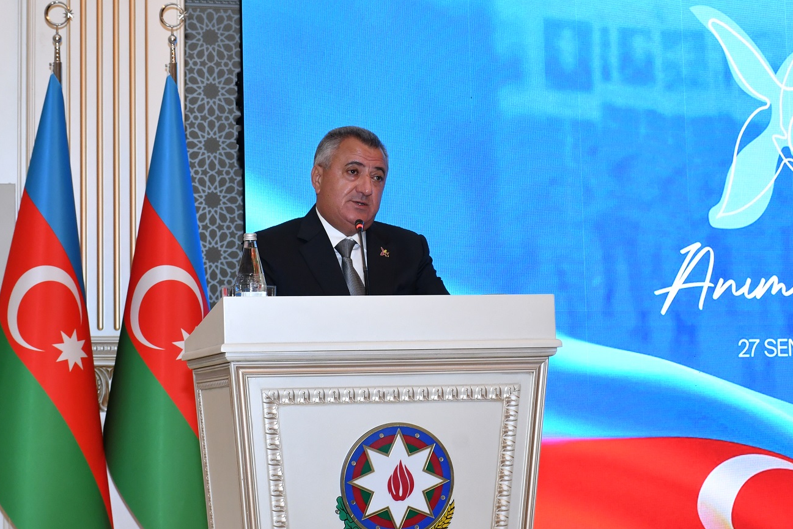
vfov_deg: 16.1
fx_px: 1872
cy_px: 201
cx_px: 429
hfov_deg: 23.9
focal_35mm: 85
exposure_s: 1/80
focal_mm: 40
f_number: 8
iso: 1000
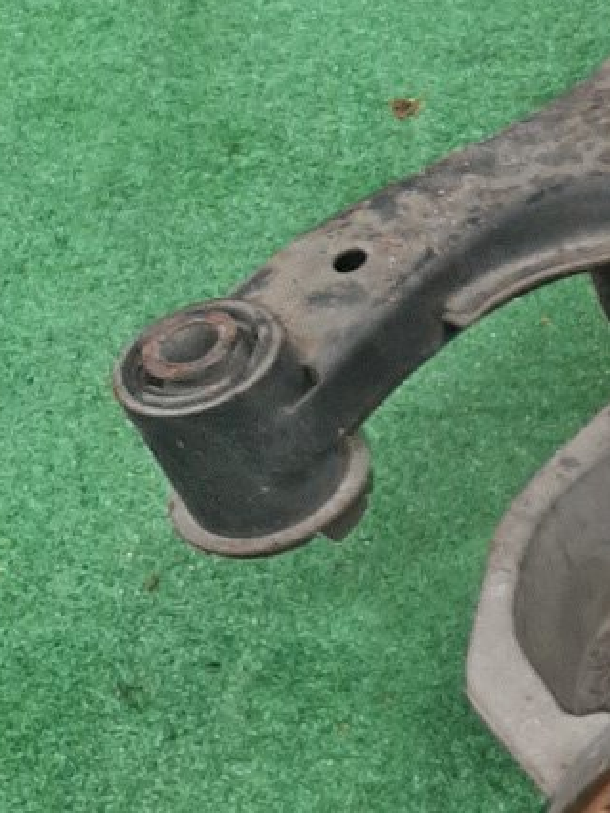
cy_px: 815
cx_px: 992
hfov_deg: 15.2
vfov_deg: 21.5
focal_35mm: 88
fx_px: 2067
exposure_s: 1/33
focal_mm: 3.93
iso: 184
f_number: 1.7
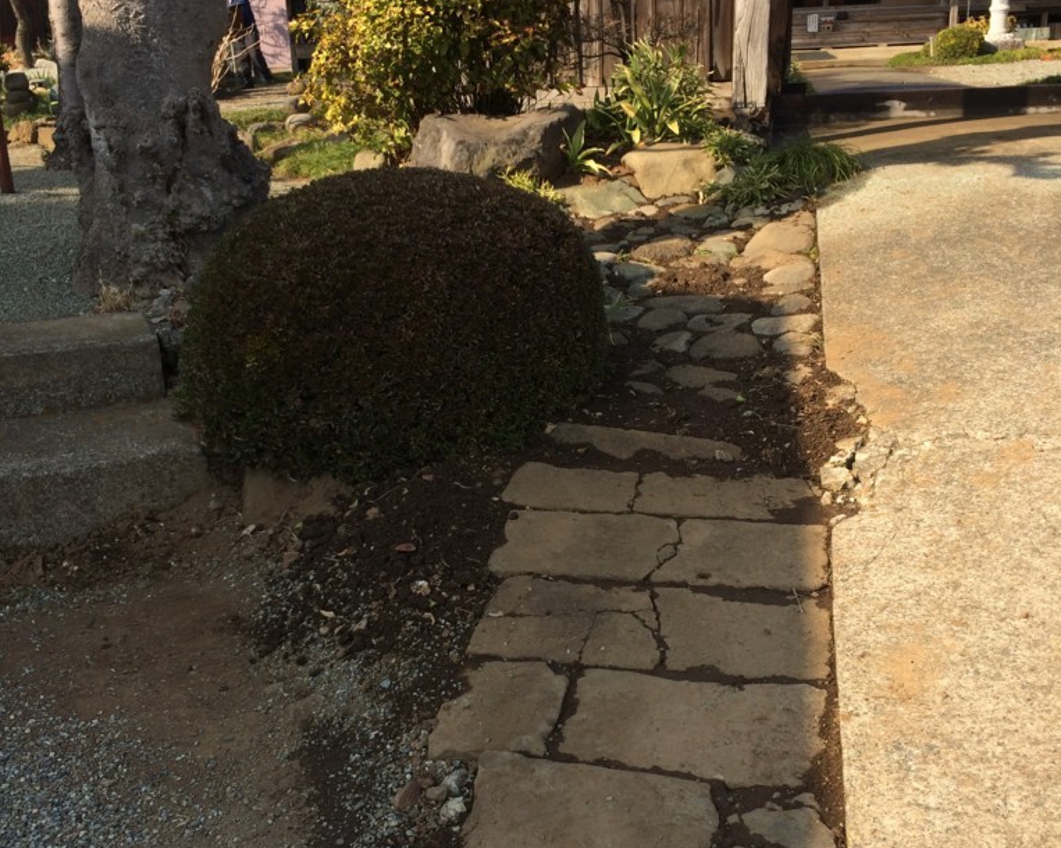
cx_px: 533
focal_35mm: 38
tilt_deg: -19.9
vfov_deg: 39.1
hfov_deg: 47.9
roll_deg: +3.5
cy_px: 470
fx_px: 1193
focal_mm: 4.15
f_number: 2.2
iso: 32
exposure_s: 1/933
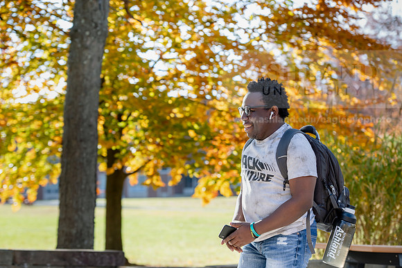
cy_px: 134
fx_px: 1117
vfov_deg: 13.7
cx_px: 201
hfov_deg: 20.4
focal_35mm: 100
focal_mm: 100
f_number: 4.5
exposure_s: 1/200
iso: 200
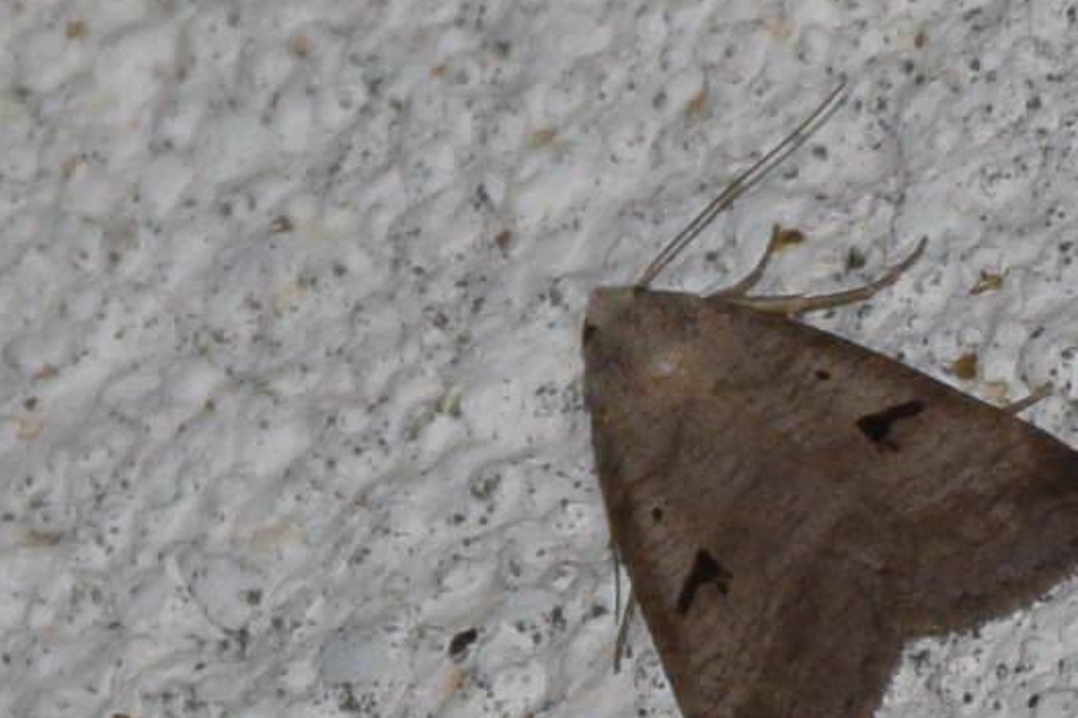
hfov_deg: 5.4
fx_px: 11498
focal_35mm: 384
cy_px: 527
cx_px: 881
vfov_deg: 3.6
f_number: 5.6
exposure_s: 1/60
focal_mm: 140
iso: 320
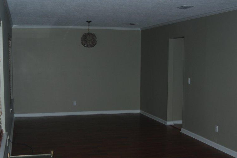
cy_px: 94
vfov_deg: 26.6
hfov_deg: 39.1
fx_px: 334
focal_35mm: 51
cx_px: 107
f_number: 3.3
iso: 220
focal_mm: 25
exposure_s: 1/60
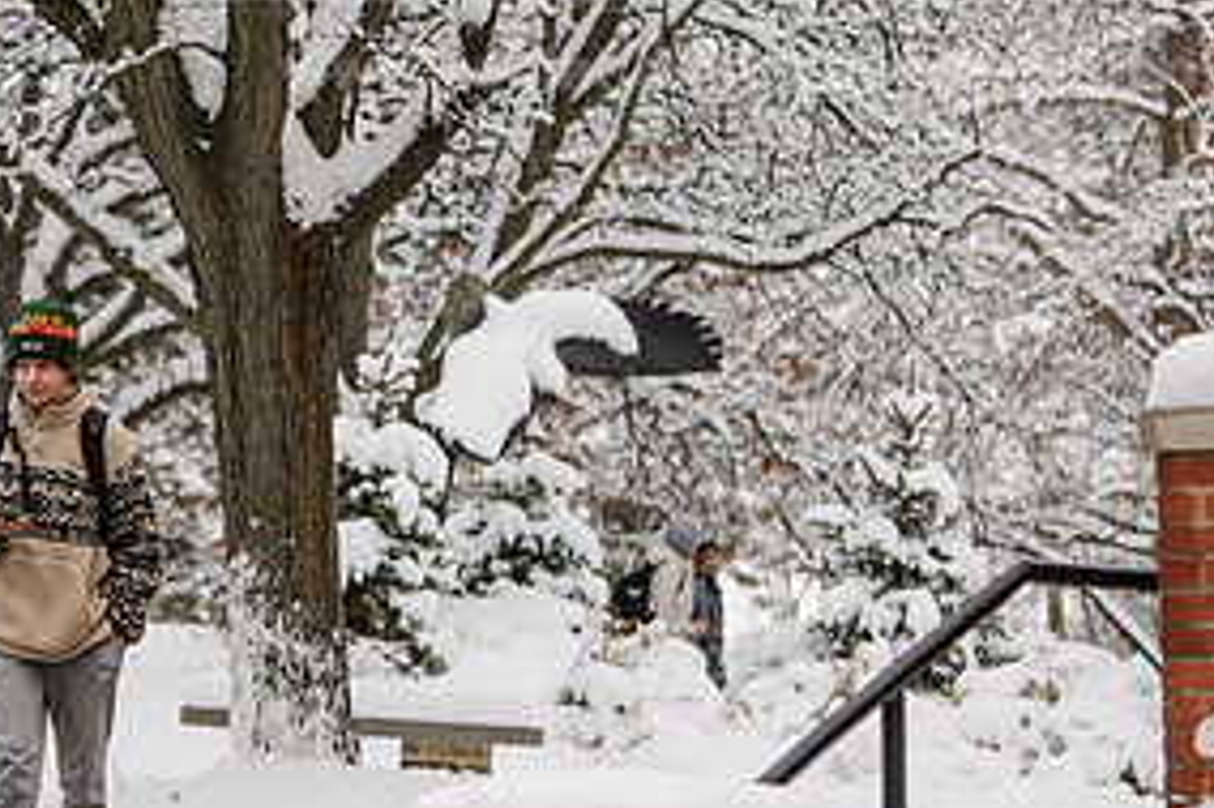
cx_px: 85
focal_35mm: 225
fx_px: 7583
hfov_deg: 9.1
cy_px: 160
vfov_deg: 6.1
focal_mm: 110
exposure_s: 1/400
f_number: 4
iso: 125
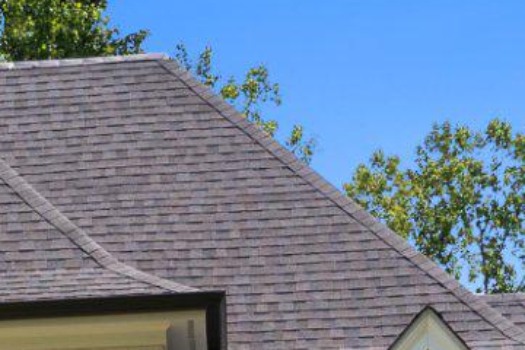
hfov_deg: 9.1
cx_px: -410
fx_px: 3150
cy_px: 638
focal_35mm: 216
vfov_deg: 6.2
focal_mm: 38
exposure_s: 1/250
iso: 200
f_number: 8
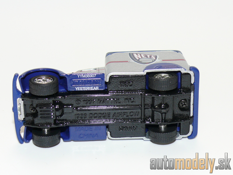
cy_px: 88
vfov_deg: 15.9
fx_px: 626
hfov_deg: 21.1
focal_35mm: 93
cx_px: 116
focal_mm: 12.7
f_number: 4
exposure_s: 1/30
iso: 100
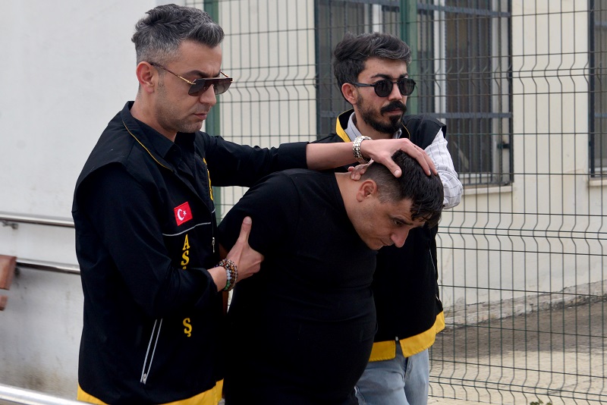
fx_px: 1181
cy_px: 202
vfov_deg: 19.5
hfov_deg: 28.8
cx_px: 304
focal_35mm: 70
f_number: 5.6
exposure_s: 1/320
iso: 1000
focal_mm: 70
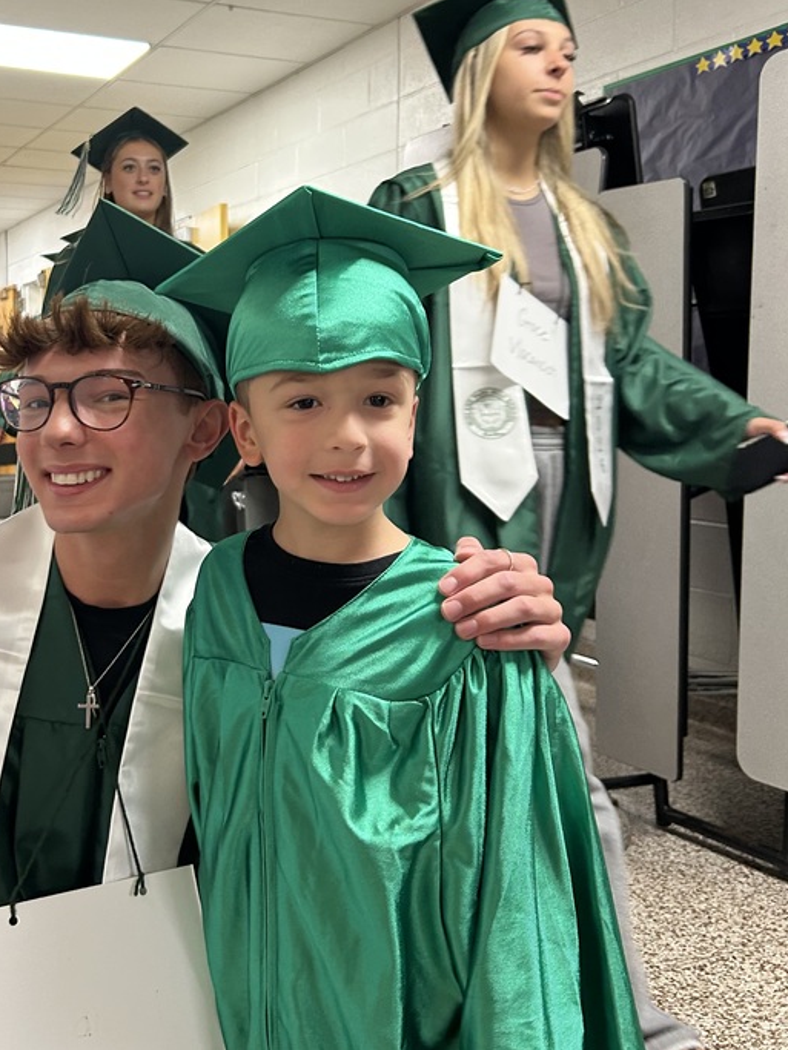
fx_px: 1153
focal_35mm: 38
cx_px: 237
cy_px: 424
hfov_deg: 37.1
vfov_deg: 48.7
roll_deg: +0.9
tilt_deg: -1.6
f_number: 1.5
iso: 200
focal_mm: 5.7
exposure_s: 1/60
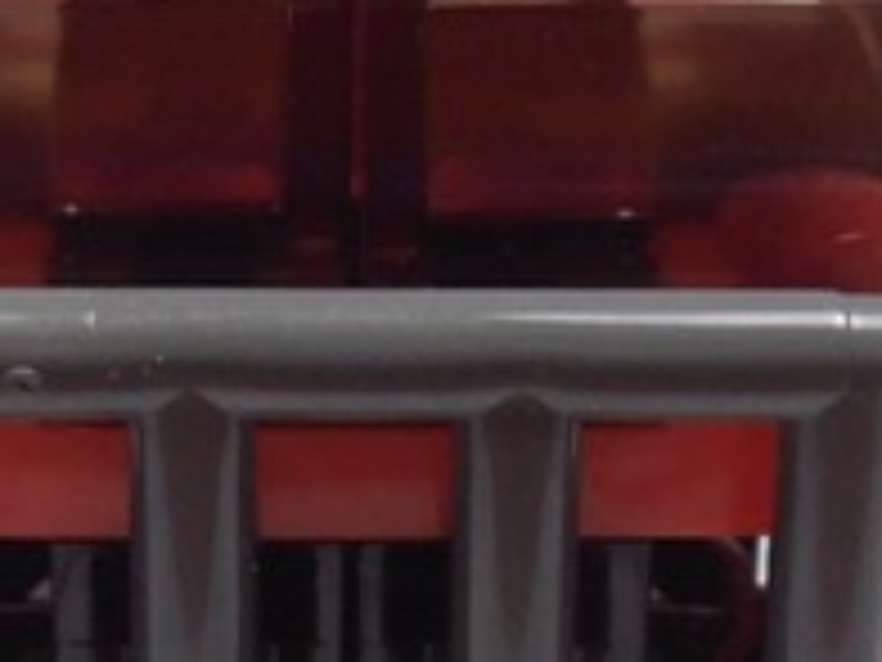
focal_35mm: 170
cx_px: 324
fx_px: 4332
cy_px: 290
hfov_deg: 11.6
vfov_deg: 8.7
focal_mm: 6.61
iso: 80
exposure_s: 1/60
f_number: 3.9
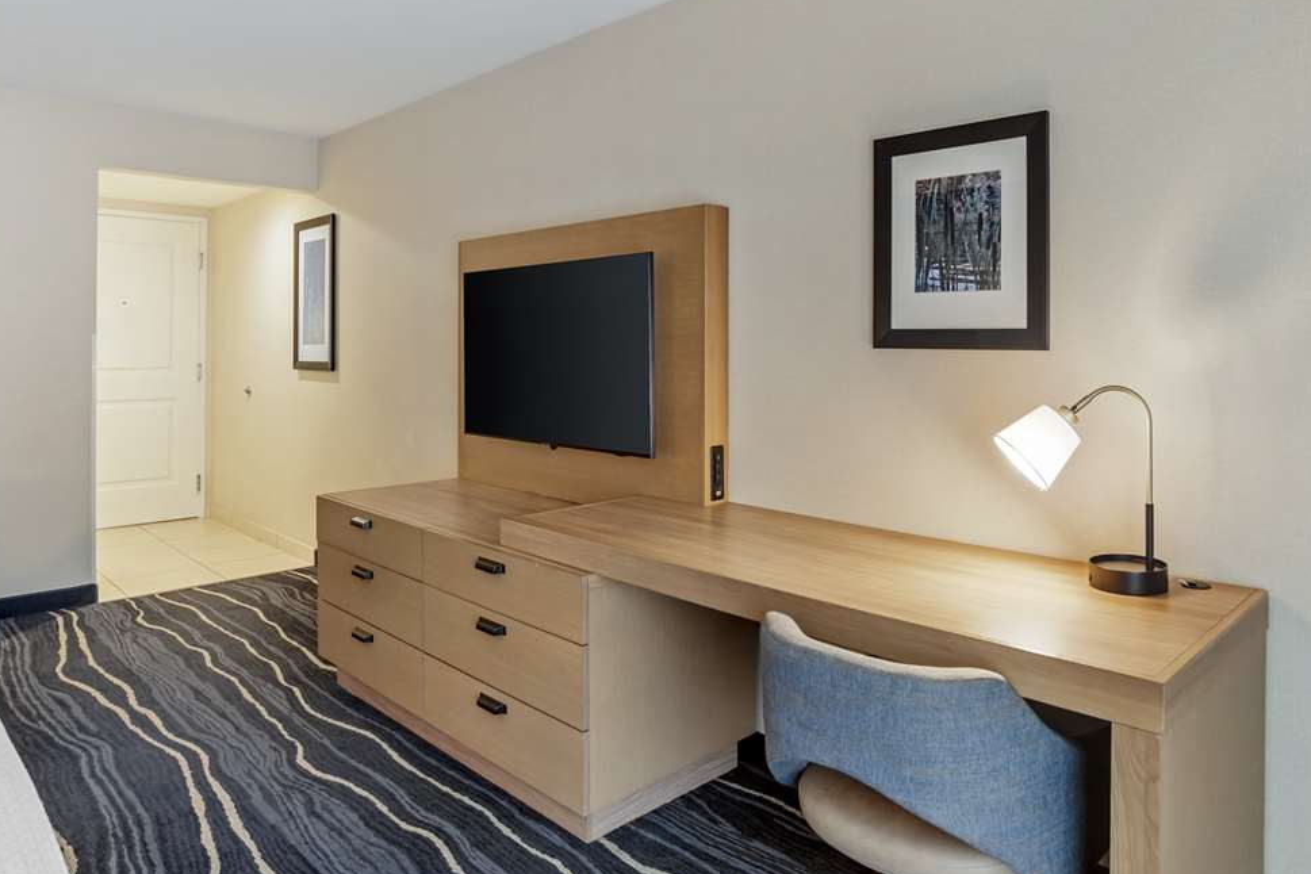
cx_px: 632
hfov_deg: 86.9
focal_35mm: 19
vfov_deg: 64.5
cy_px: 421
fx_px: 692
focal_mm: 18
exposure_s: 1/2
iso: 400
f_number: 10
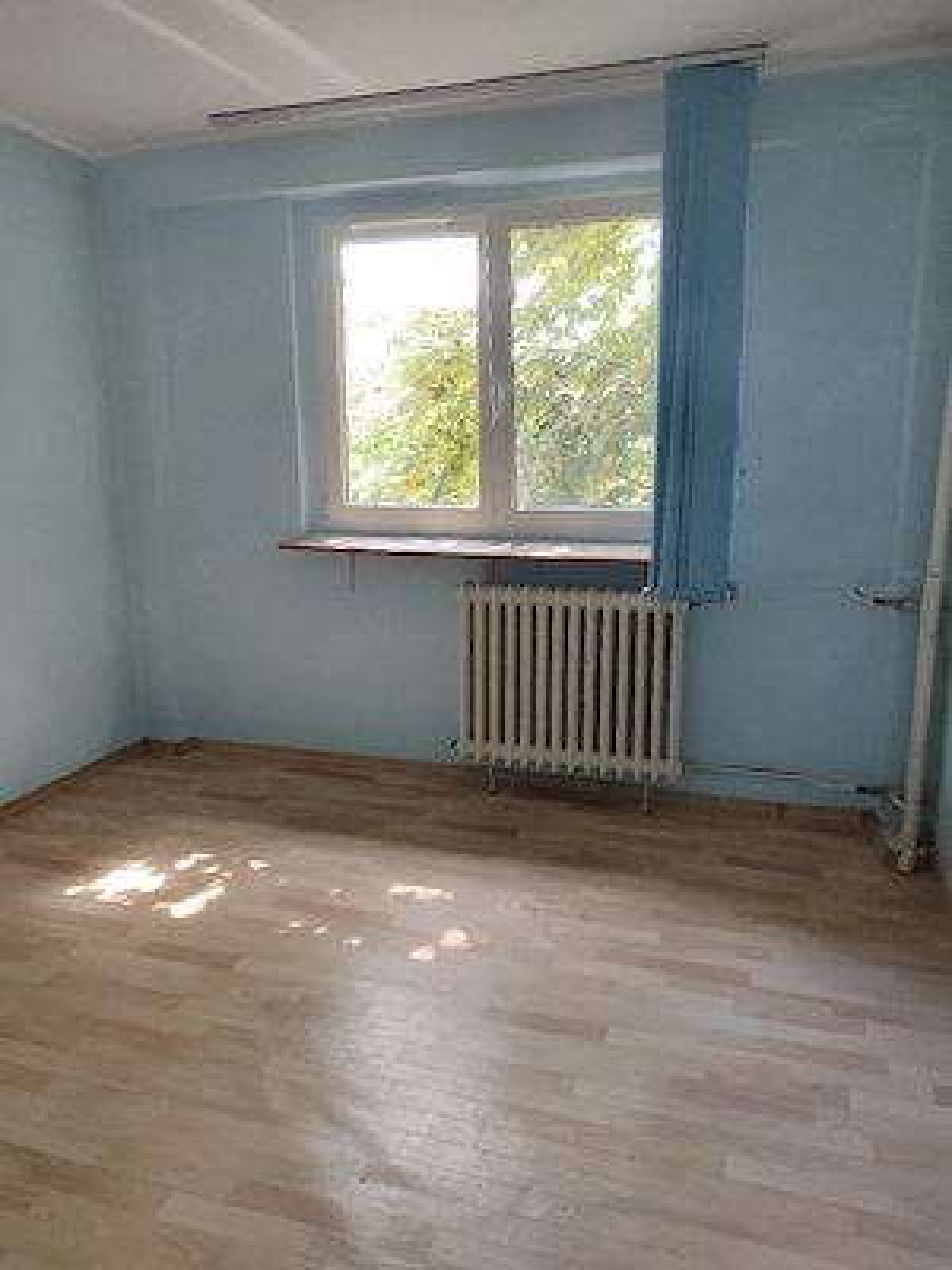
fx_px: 843
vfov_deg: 73.9
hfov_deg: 58.9
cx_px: 476
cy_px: 635
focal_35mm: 23
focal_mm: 5.59
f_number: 1.88
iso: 324
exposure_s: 1/100
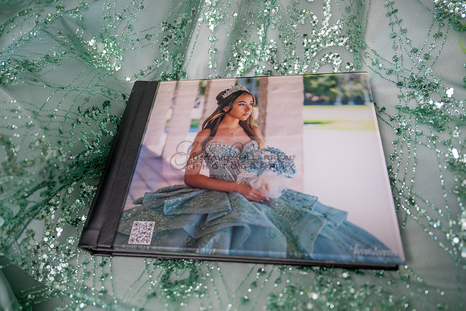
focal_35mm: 24
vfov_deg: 53.2
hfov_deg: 73.7
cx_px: 233
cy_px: 156
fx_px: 311
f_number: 2.8
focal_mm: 24
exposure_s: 1/200
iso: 400
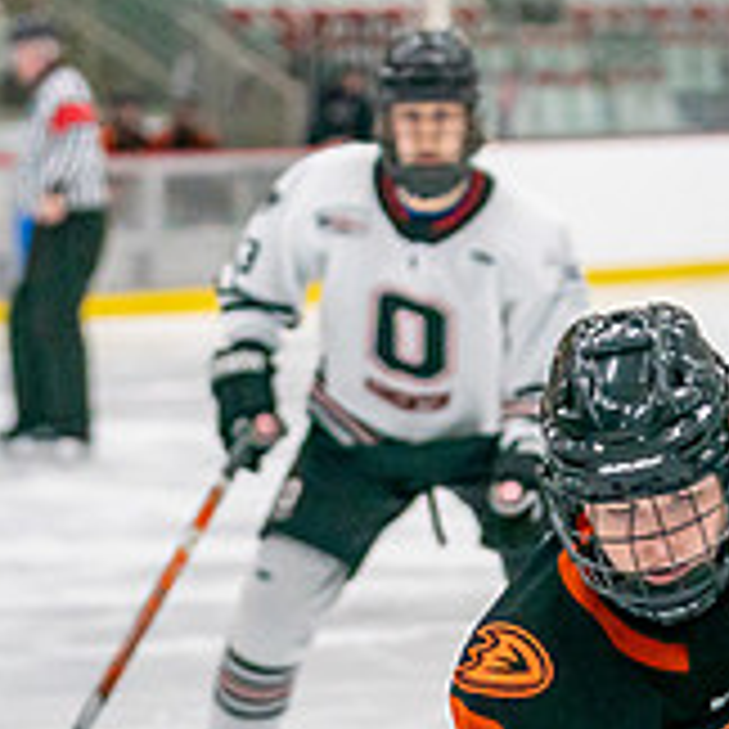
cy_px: 990
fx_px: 6671
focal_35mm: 280
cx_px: 477
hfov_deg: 6.3
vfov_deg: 6.2
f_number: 2.8
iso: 3200
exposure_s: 1/1250
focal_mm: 79
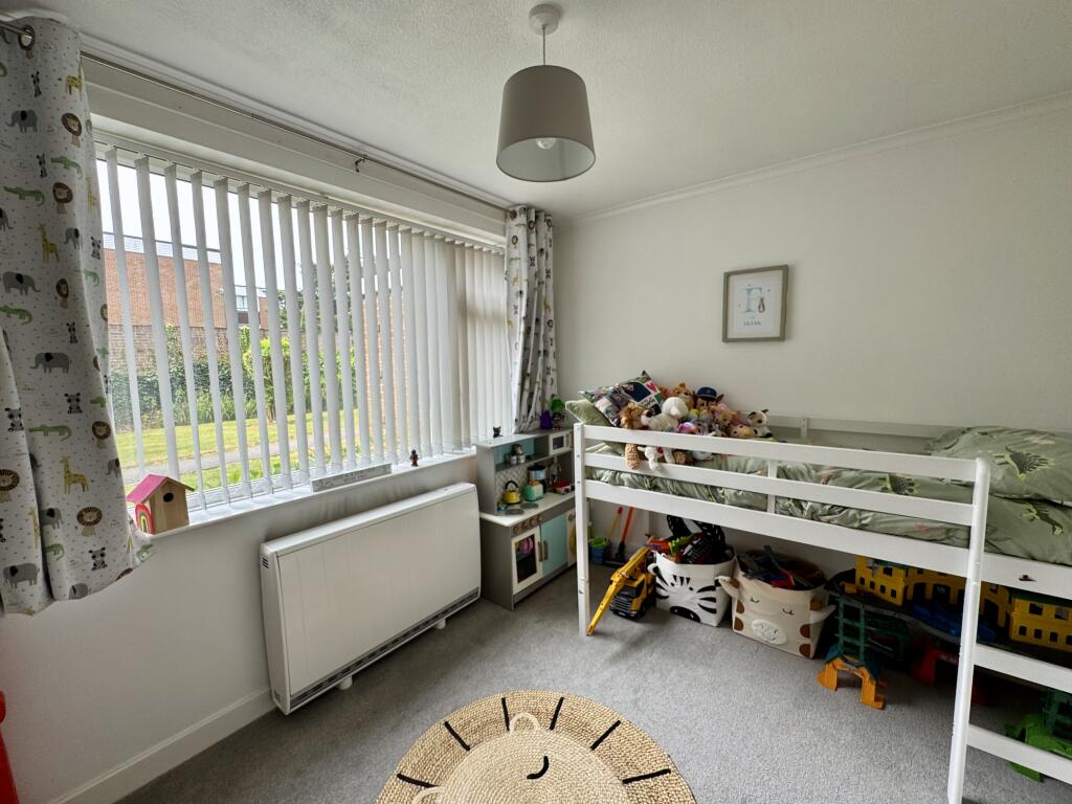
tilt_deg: -5.8
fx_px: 434
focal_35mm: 14
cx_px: 536
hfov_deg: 102.1
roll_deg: +1.1
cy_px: 402
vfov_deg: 85.7
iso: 50
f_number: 2.2
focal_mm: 2.22
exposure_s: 1/99
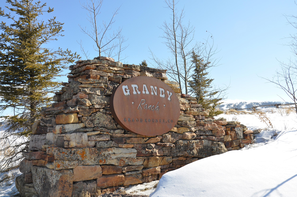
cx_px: 148
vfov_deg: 36.8
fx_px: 297
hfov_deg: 53.2
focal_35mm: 36
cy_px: 98
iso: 200
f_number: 9
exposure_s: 1/320
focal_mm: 24
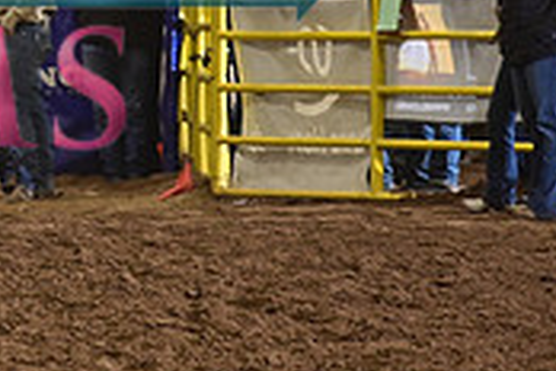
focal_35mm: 665
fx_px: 10270
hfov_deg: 3.1
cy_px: -11
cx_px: -310
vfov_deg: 2.1
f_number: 3.2
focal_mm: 200
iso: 1250
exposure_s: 1/200
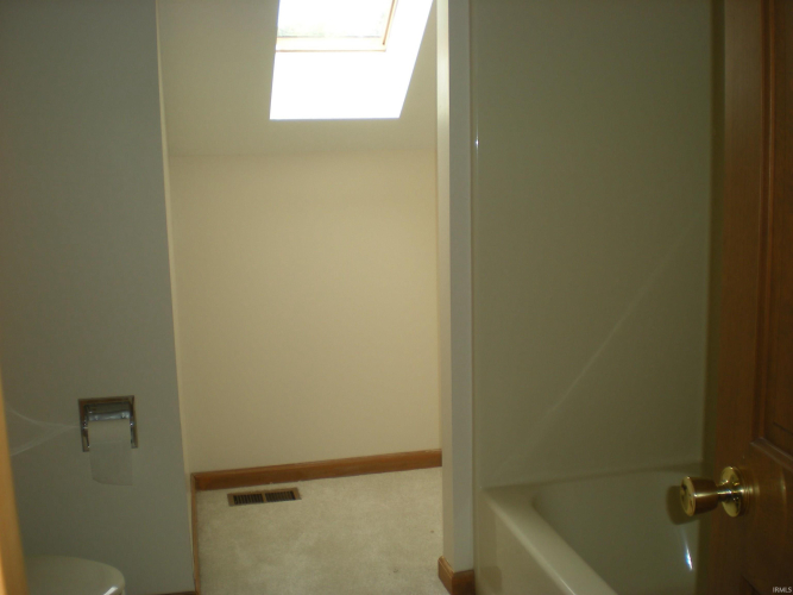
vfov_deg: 37.7
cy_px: 298
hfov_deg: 49.0
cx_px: 396
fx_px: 870
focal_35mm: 38
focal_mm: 6.3
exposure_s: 1/60.7
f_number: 3.1
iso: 64
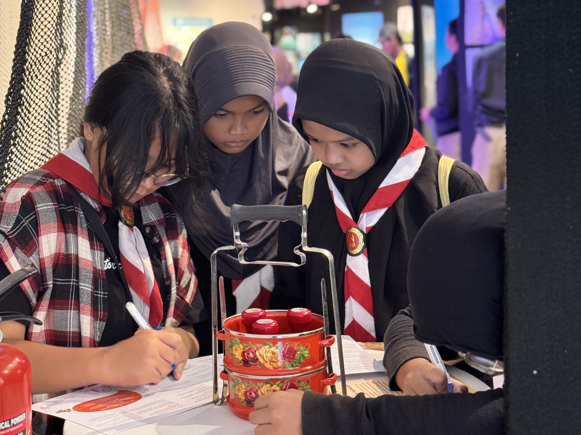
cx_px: 290
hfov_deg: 39.7
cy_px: 218
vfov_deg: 30.3
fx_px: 806
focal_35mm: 48
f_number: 1.78
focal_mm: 6.76
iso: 320
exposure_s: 1/33
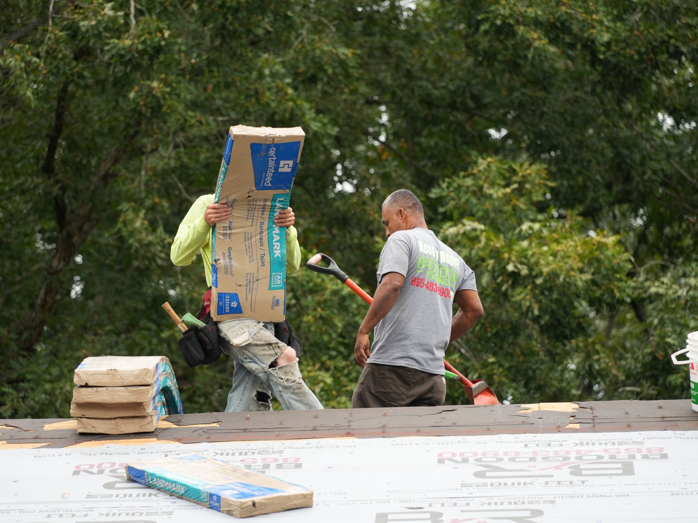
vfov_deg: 6.8
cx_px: 332
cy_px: 262
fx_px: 4375
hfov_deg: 9.1
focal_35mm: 217
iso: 500
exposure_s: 1/400
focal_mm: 200
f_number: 5.6
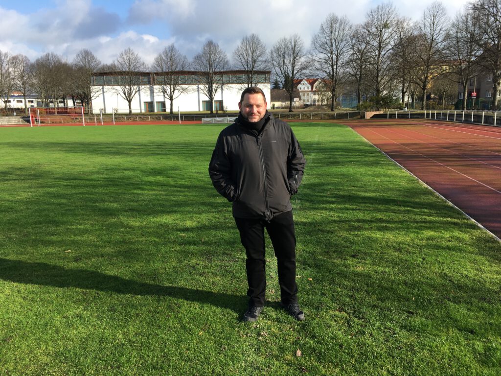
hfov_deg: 61.7
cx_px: 250
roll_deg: +0.0
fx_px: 420
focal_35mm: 29
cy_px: 188
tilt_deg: -10.8
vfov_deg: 48.2
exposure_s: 1/864
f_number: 2.2
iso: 25
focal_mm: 4.15
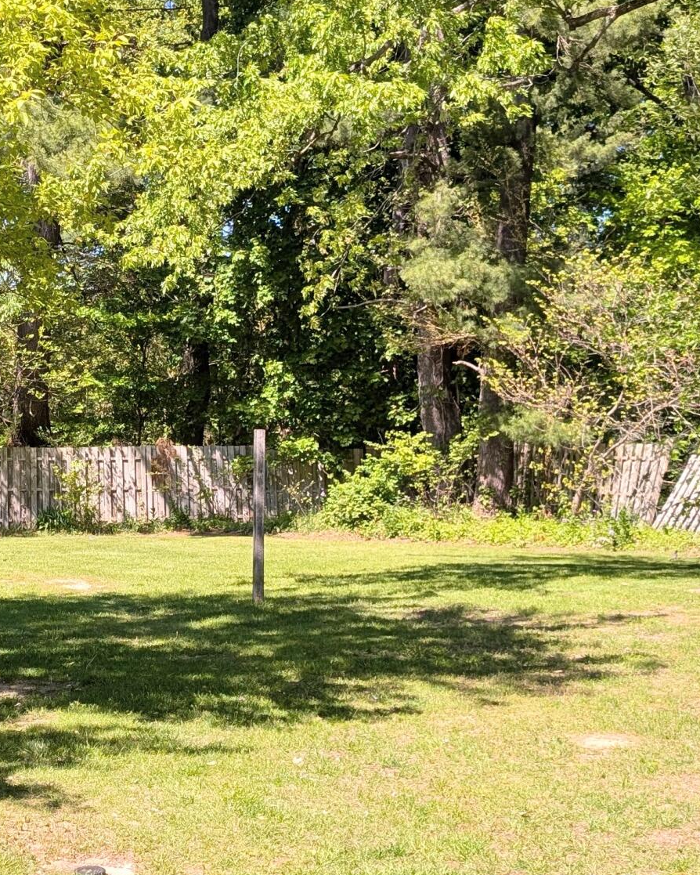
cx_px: 123
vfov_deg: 30.0
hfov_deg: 23.8
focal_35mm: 63
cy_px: 442
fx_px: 1631
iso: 18
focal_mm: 6.9
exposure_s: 1/420
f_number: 1.68
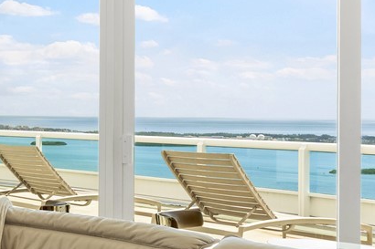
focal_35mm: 58
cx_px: -367
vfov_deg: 23.4
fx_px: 604
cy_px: 125
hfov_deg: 19.6
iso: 320
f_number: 11
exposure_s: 1/50
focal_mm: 14
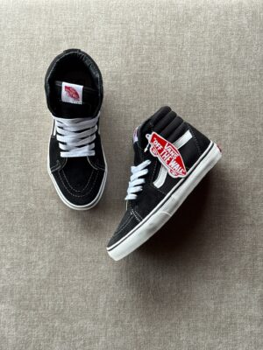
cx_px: 132
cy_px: 175
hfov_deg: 30.3
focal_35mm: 48
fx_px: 486
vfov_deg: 39.7
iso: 125
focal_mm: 6.76
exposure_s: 1/60
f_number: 1.78
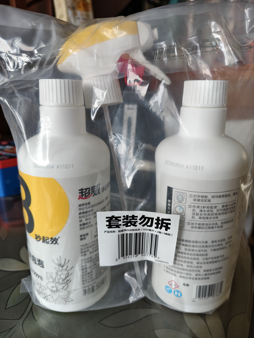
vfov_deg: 73.9
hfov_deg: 58.9
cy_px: 169
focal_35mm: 23
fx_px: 225
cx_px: 127
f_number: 1.88
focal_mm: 5.56
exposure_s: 1/100
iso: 183
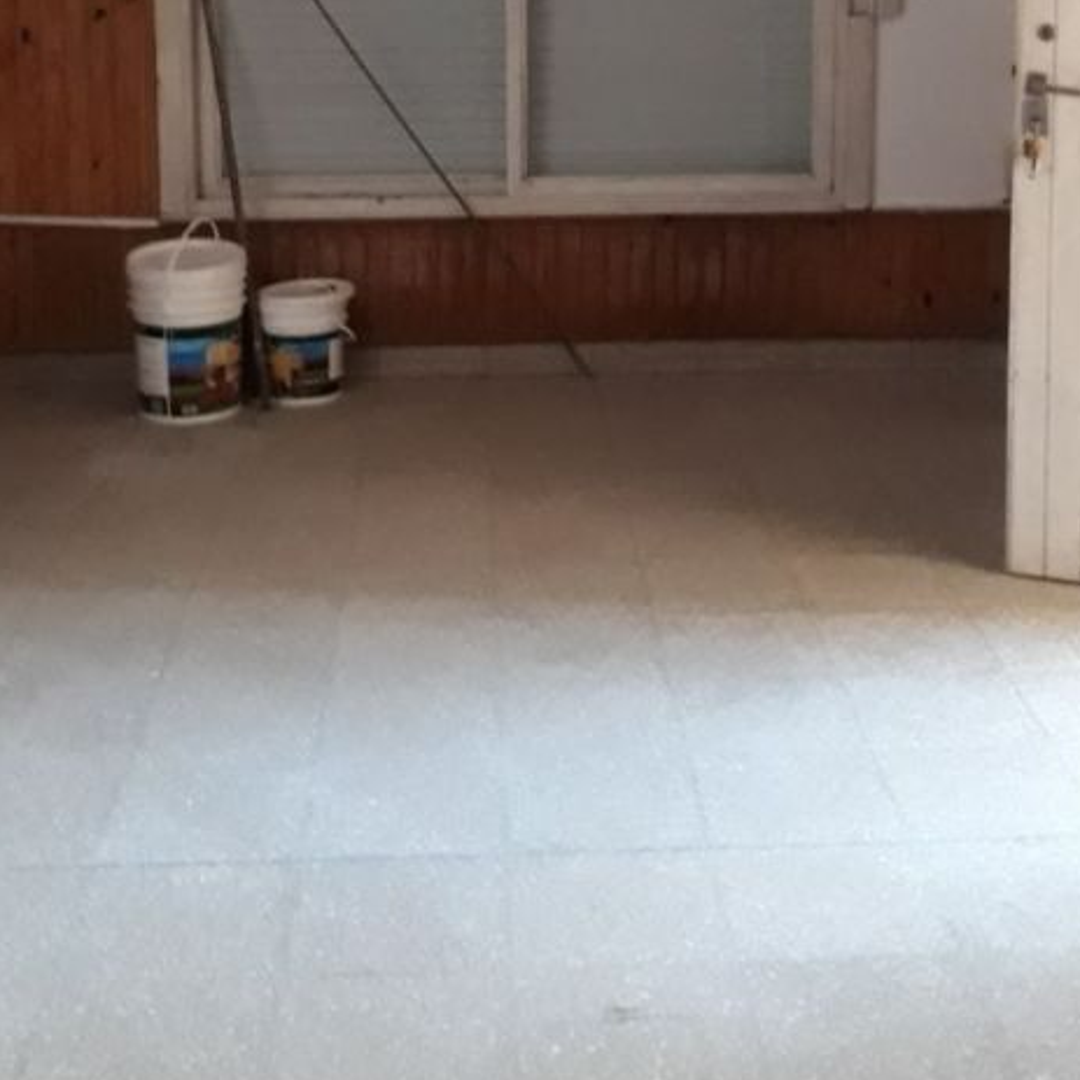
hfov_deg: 31.1
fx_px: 1941
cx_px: 574
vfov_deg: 30.0
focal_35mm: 55
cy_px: 152
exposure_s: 1/17
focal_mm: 3.6
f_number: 1.9
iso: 400
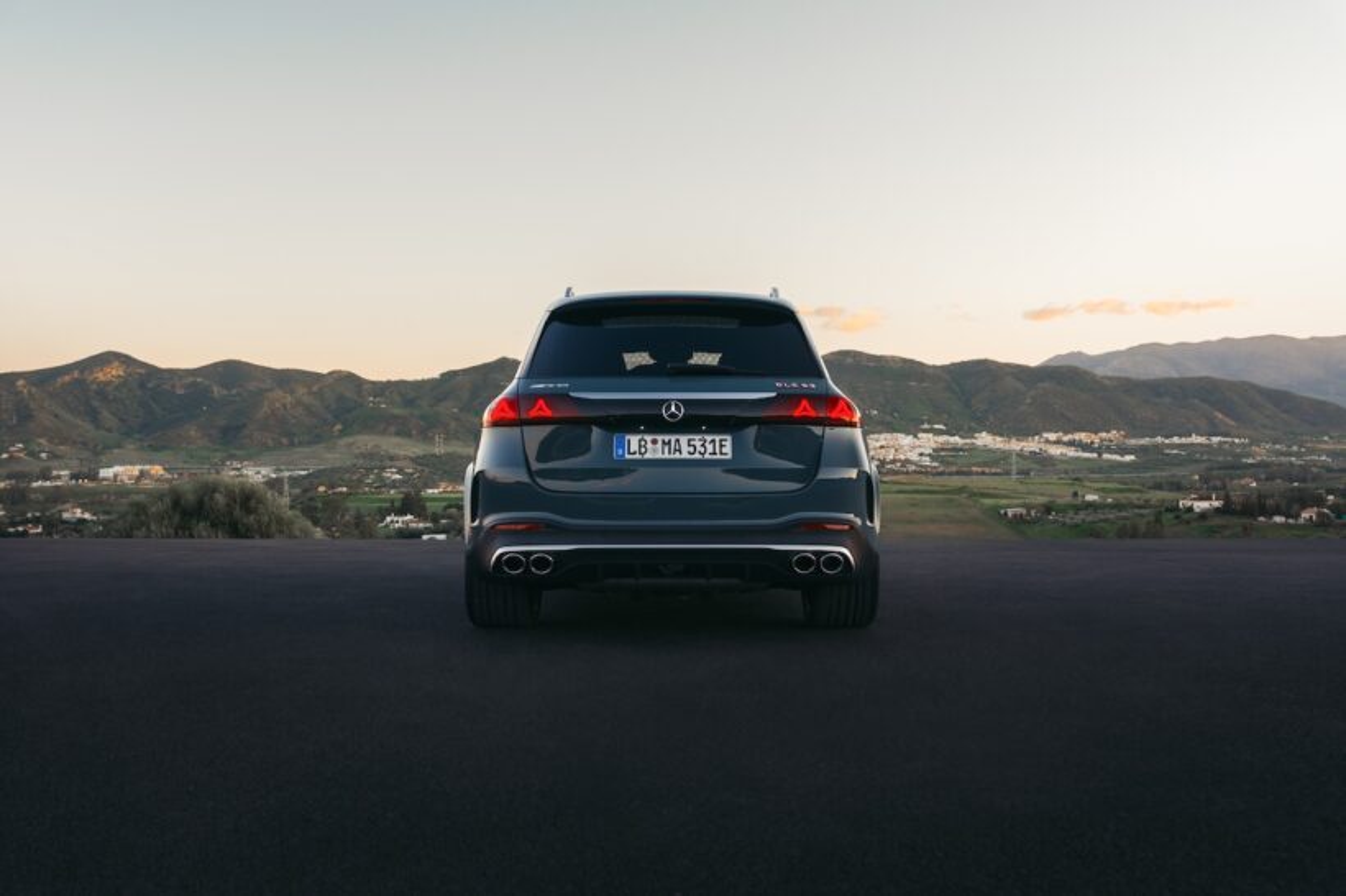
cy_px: 448
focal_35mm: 34
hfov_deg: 55.8
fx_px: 1271
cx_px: 673
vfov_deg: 38.9
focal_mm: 34
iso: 200
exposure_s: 1/100
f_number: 4
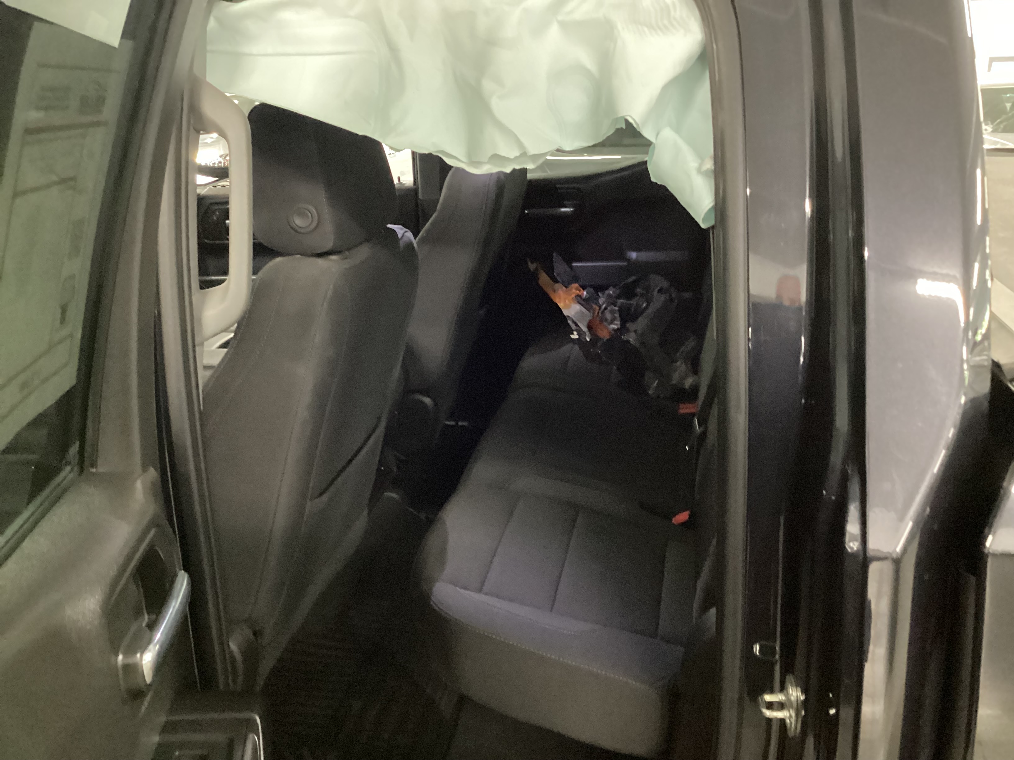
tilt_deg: -19.9
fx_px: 908
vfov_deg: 45.4
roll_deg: +0.9
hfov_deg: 58.4
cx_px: 507
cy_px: 380
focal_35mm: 31
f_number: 2.4
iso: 800
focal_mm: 3.3
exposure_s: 1/17
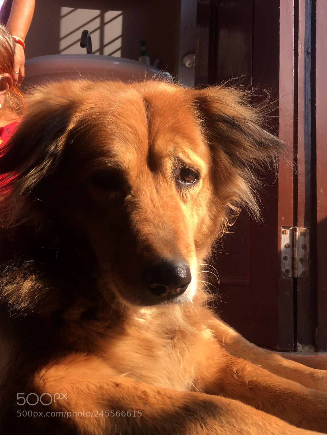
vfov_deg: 61.6
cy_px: 218
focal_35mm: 29
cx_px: 164
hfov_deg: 48.3
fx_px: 364
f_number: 2.2
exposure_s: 1/430
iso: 25
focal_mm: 4.15
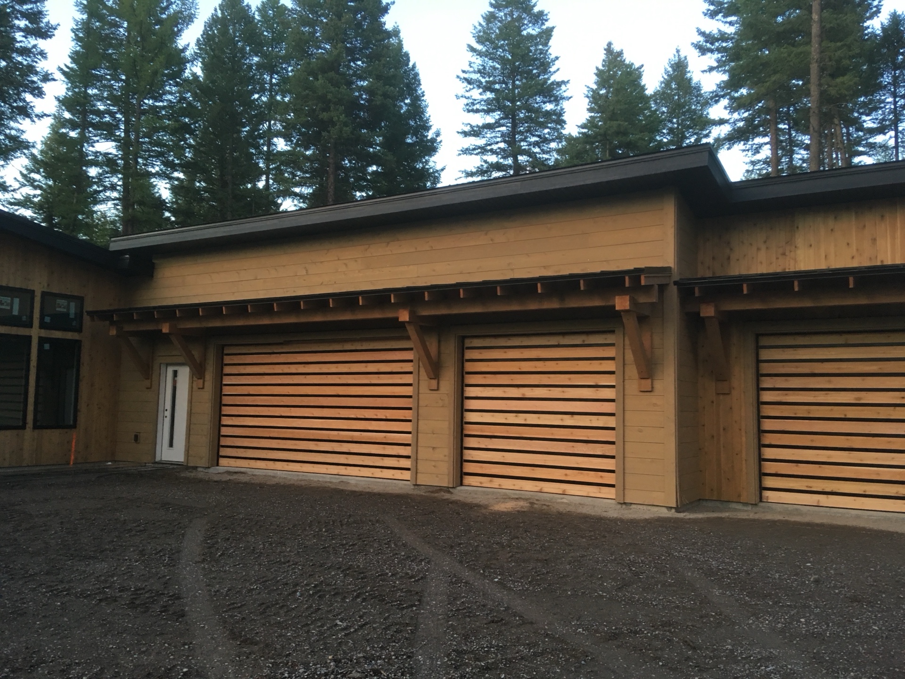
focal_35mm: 29
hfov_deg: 61.7
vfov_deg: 48.2
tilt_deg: +5.5
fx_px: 758
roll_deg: -0.7
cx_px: 452
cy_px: 340
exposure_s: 1/30
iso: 100
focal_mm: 4.15
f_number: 2.2
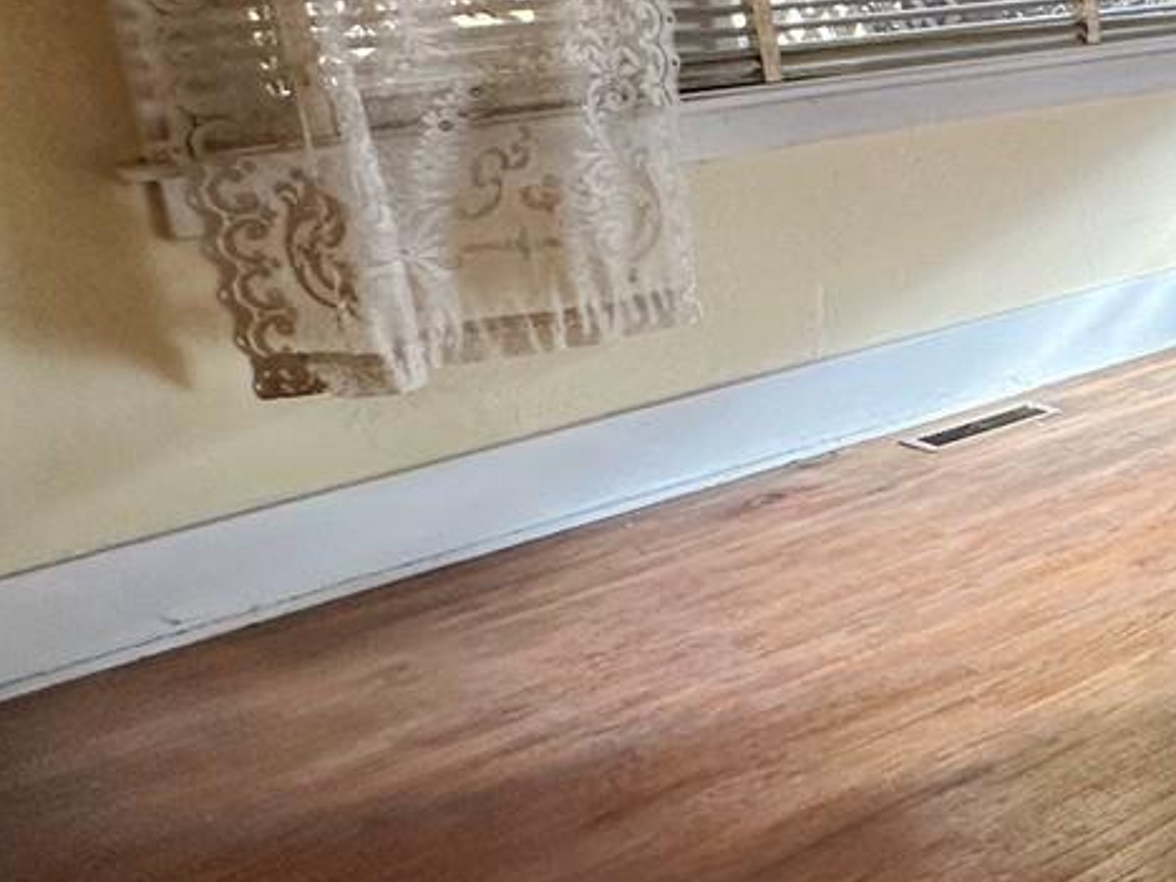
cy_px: 207
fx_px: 1630
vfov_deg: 29.7
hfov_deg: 24.2
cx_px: 1989
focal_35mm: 48
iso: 125
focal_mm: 2.22
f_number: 2.2
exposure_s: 1/120
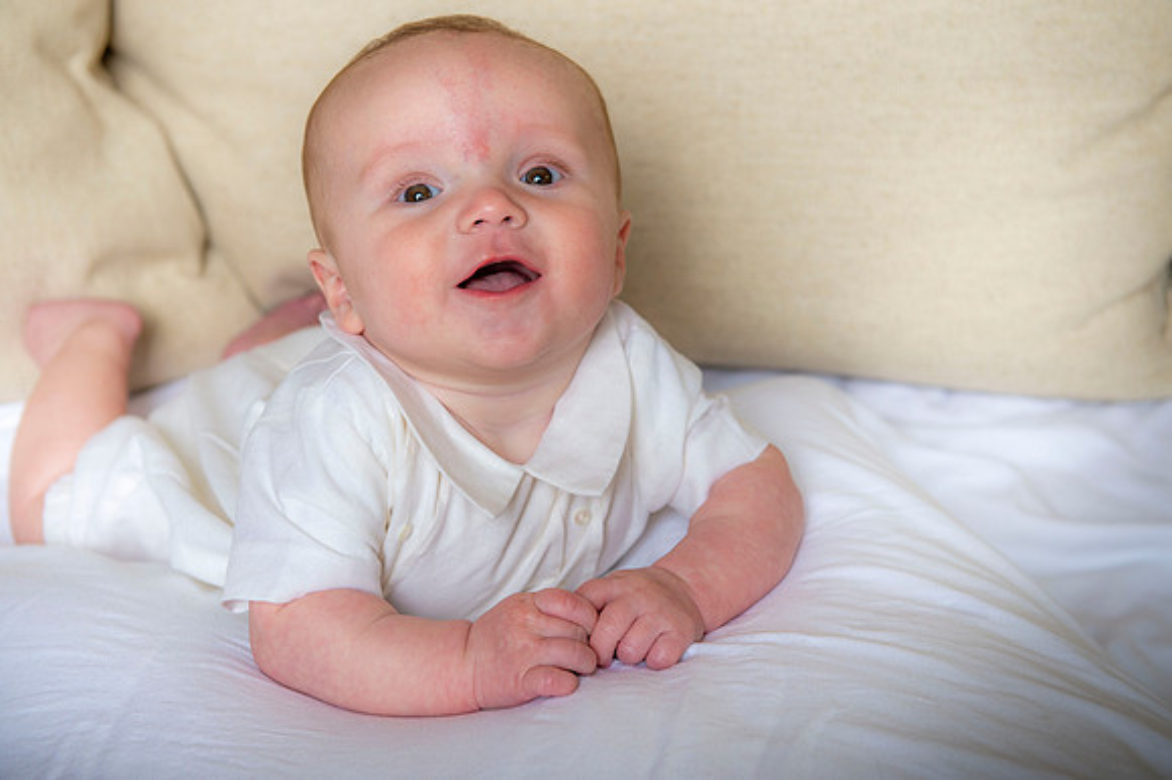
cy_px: 390
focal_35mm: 62
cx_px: 586
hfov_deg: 32.4
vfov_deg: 21.9
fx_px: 2017
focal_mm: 62
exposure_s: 1/200
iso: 200
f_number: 5
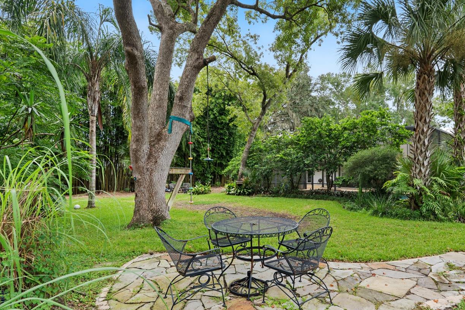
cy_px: 176
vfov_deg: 59.2
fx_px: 271
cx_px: 280
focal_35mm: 21
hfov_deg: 80.2
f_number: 7.1
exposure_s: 1/15
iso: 160
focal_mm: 16
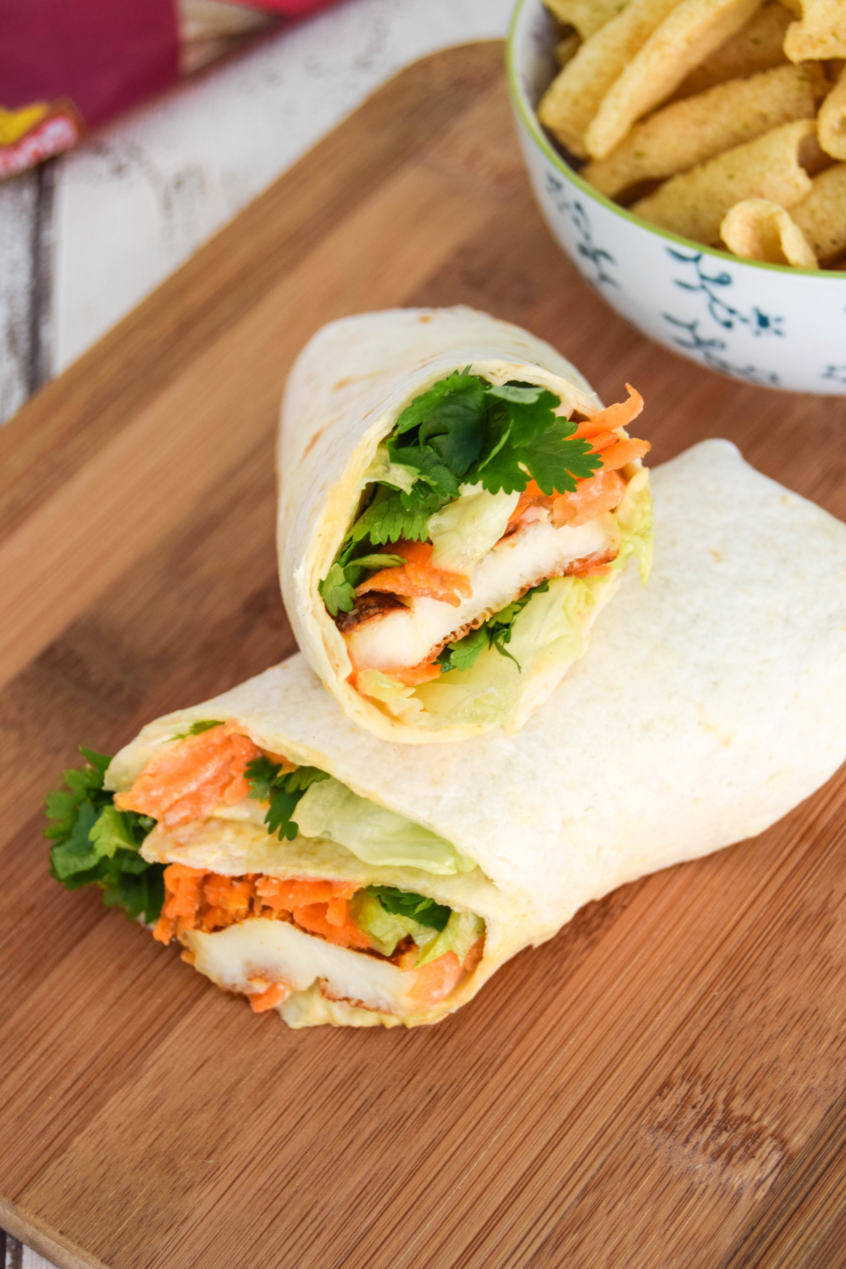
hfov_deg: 17.5
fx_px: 2749
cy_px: 634
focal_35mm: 78
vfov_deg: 26.0
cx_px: 423
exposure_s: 1/100
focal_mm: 52
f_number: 5.6
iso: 400
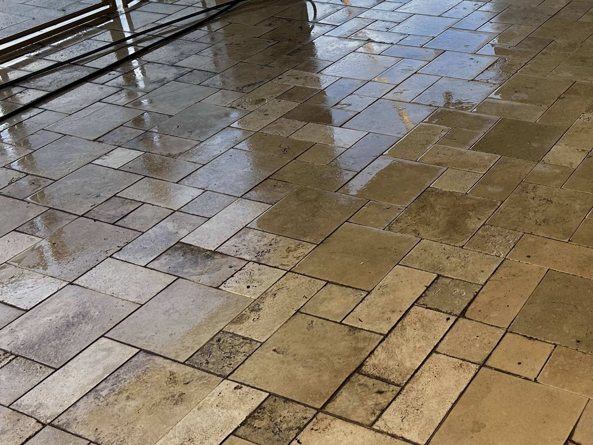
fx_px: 891
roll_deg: +2.4
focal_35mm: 52
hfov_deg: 35.3
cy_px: 113
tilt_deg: -25.1
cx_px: 500
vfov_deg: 27.7
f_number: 1.5
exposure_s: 1/873
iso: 50
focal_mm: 5.7
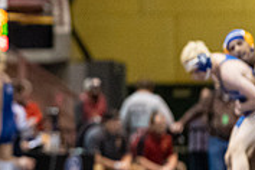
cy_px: 68
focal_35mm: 655
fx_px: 4639
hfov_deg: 3.1
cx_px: -137
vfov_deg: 2.1
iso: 10000
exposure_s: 1/500
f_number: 4
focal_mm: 200
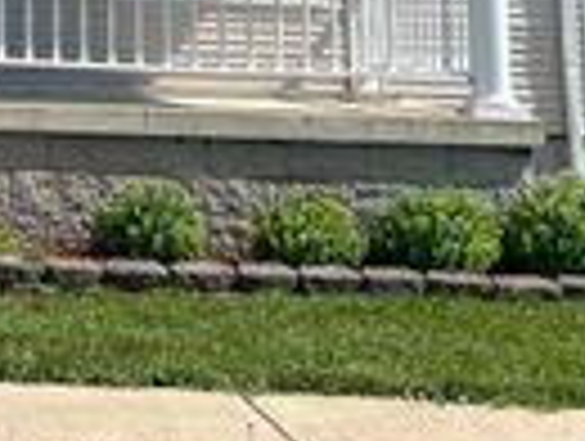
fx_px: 1693
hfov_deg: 17.9
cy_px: -272
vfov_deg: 13.7
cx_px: -243
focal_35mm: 100
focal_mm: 5.7
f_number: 1.5
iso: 50
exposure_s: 1/3704
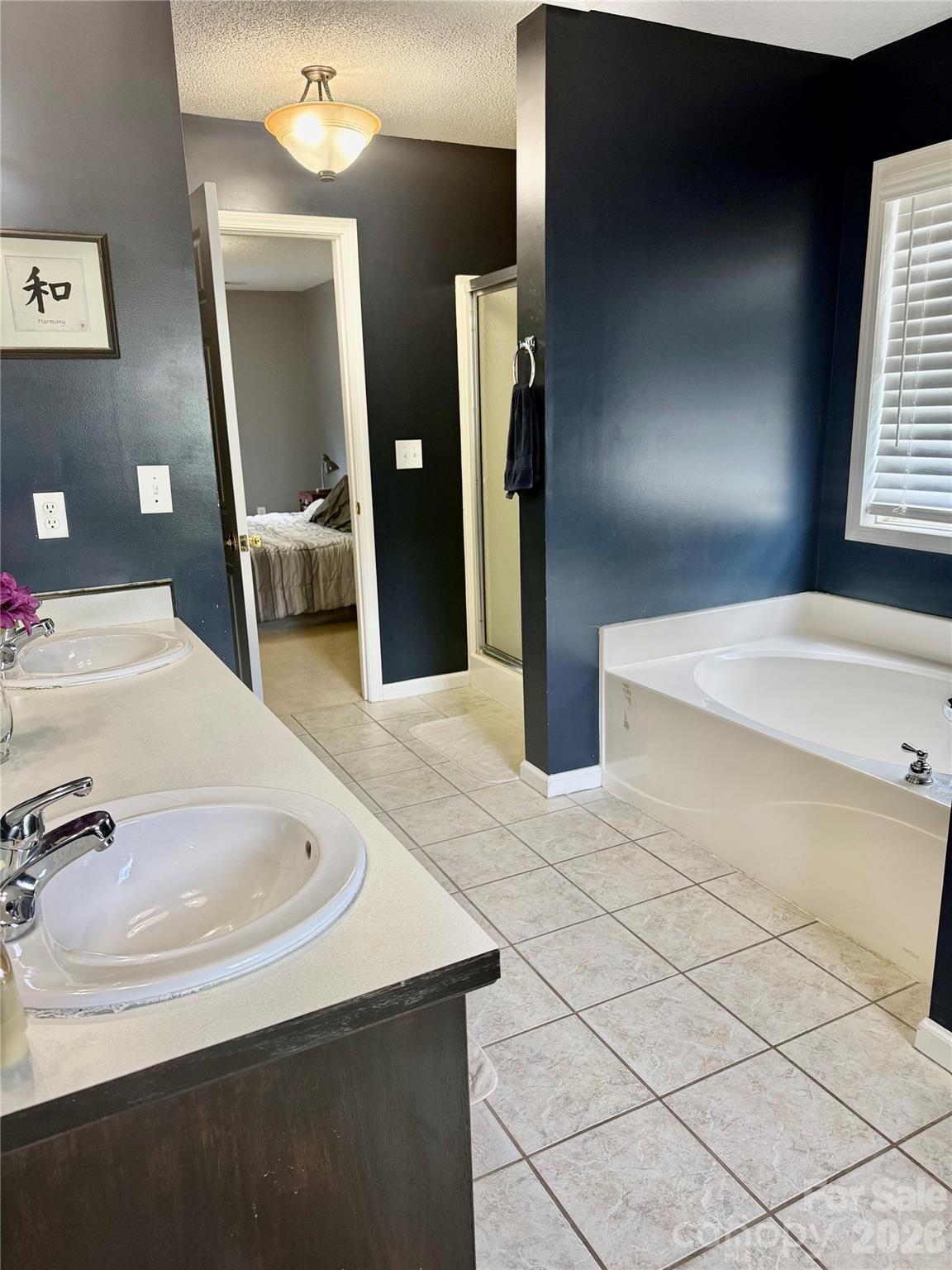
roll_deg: +1.9
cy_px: 635
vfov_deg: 71.6
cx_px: 476
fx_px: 880
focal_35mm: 24
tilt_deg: -13.8
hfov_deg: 56.8
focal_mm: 6.76
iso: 125
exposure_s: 1/120
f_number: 1.78
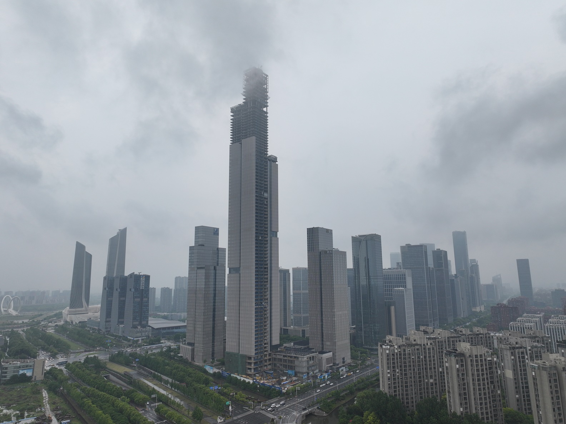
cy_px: 212
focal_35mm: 24
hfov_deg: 71.6
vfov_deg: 56.8
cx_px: 283
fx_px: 392
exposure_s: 1/1600
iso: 100
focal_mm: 12.29
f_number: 2.8
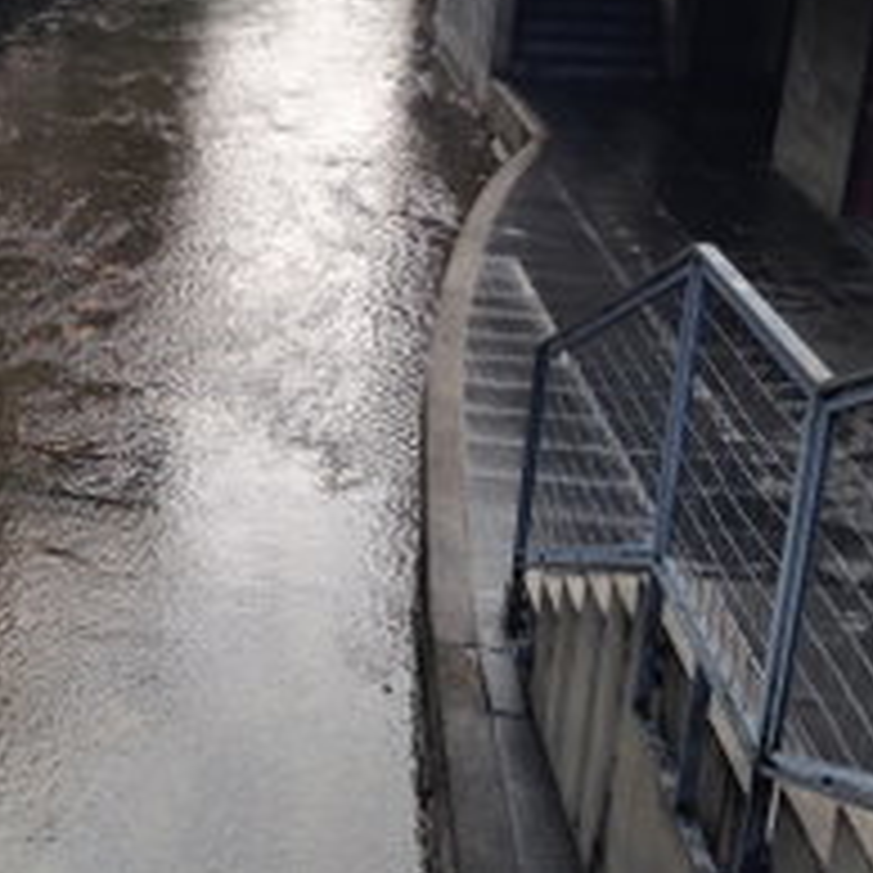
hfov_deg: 27.4
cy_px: 207
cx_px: 63
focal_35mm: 60
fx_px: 1712
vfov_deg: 28.2
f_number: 2.4
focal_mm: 4.12
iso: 50
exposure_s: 1/401
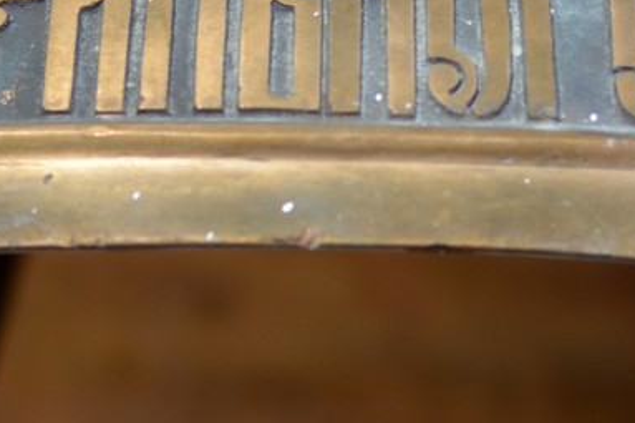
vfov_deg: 7.8
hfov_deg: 11.7
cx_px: 151
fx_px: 3097
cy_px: 242
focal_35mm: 176
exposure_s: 1/1000
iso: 200
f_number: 2.2
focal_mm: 35
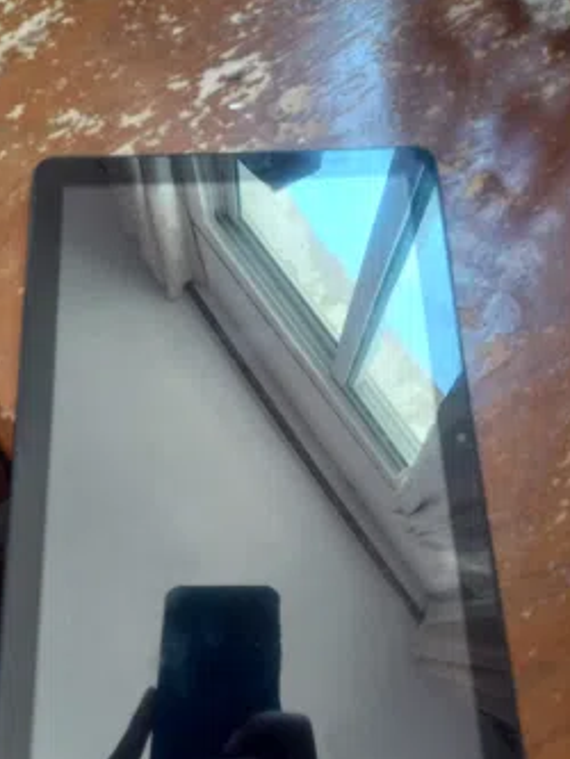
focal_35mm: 30
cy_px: 406
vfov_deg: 59.9
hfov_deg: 46.8
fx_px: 658
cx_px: 269
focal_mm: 4.65
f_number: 1.8
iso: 250
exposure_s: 1/50
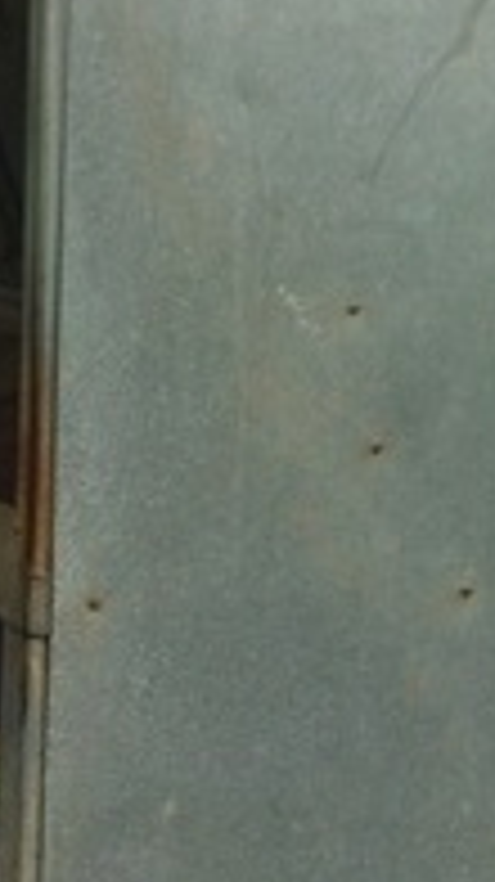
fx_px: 2992
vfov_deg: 16.5
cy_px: 61
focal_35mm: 128
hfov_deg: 9.3
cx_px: -198
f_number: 2.8
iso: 80
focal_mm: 3.85
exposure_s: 1/267
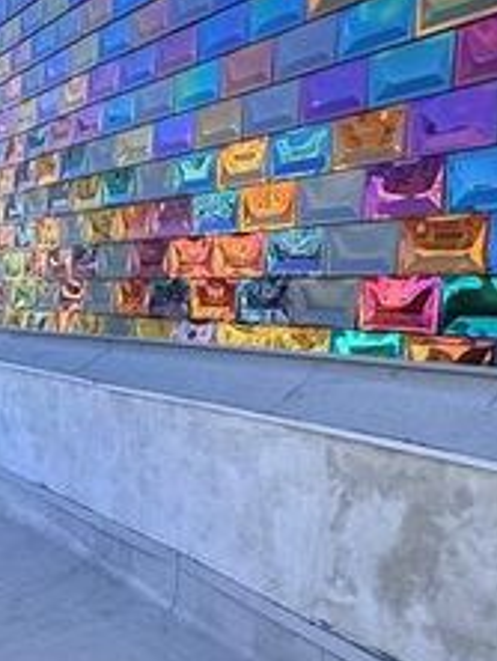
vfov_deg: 44.6
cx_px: 122
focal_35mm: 42
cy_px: 377
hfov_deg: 33.7
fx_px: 802
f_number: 2.2
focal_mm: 2.22
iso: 50
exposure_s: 1/549
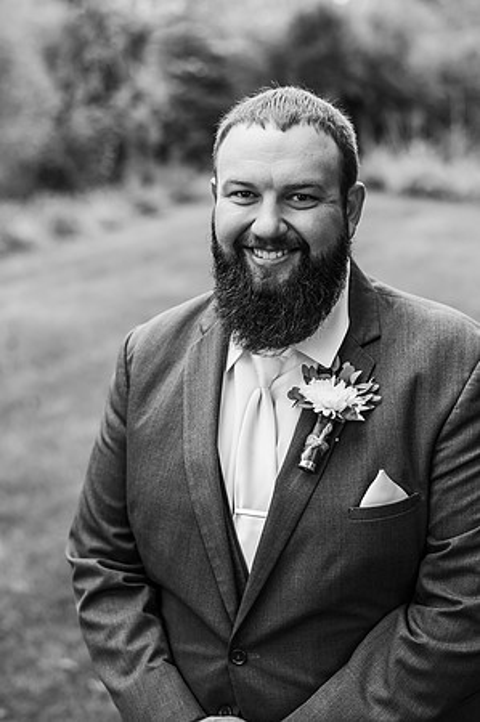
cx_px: 240
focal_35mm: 58
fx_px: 1163
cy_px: 361
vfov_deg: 34.5
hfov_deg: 23.3
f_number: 2.8
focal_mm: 58
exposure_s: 1/1000
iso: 500
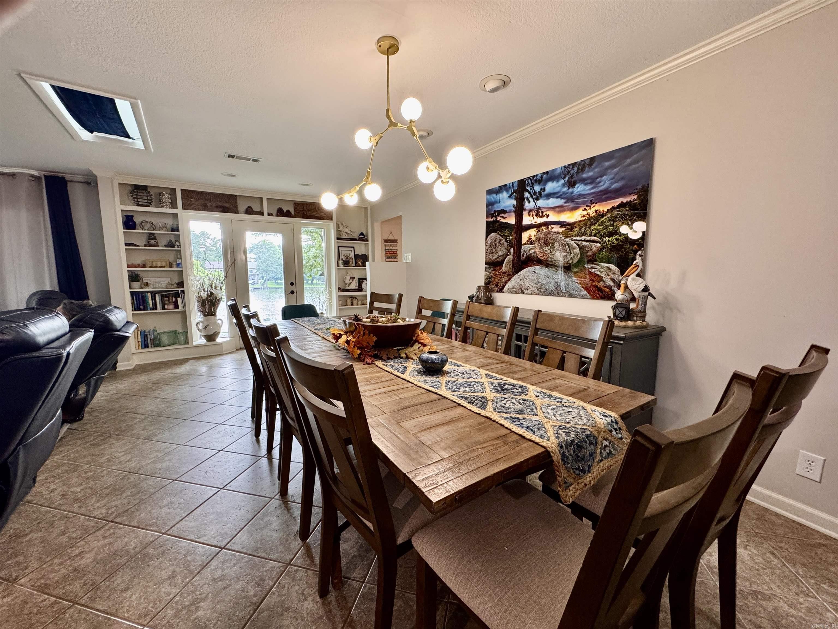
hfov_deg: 102.1
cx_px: 419
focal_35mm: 14
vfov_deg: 85.7
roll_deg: +0.1
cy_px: 314
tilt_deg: -7.6
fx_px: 339
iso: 250
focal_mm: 2.22
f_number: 2.2
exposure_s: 1/60
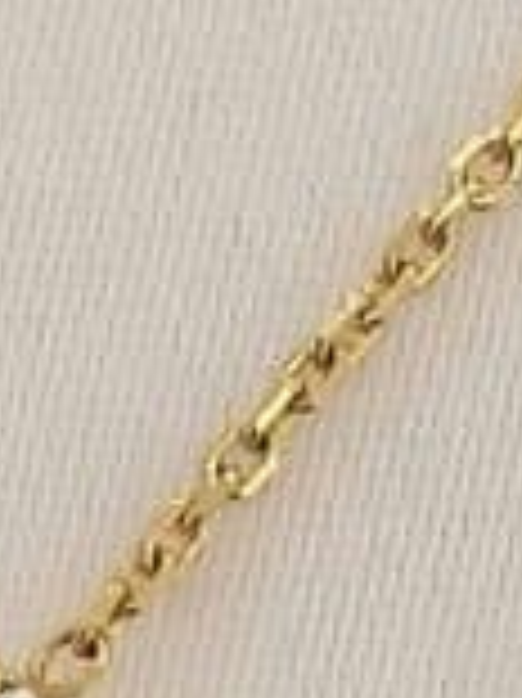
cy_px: -257
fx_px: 9866
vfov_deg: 4.0
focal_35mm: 490
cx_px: 148
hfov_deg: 3.0
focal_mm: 4.75
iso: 100
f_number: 1.8
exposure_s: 1/50
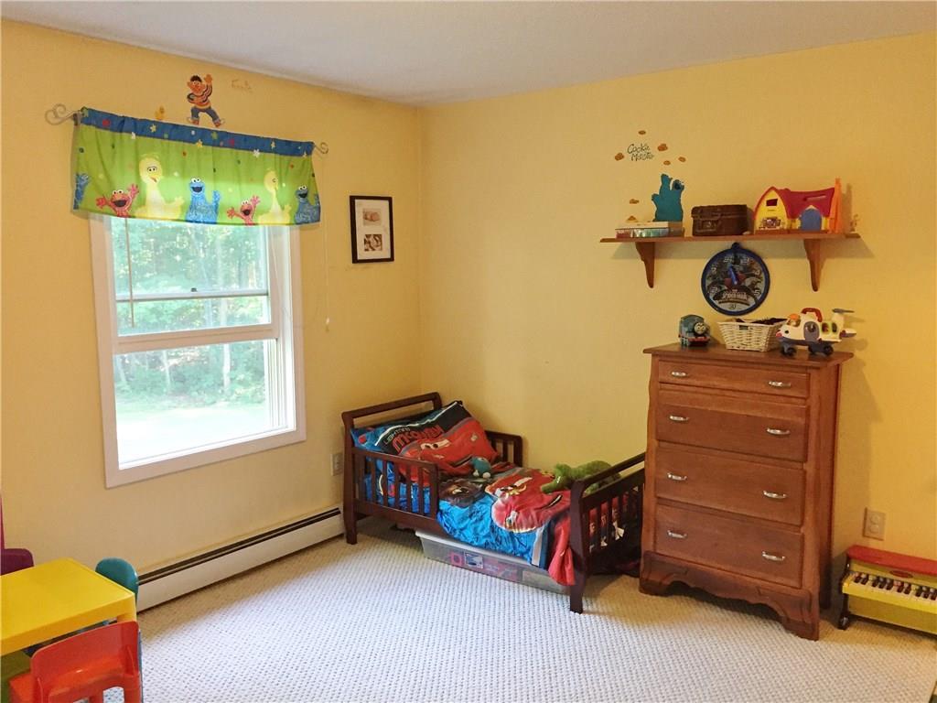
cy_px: 352
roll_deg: -0.4
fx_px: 785
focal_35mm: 29
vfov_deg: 48.2
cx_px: 468
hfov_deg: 61.7
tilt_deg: -7.1
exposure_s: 1/30
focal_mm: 4.15
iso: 200
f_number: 2.2
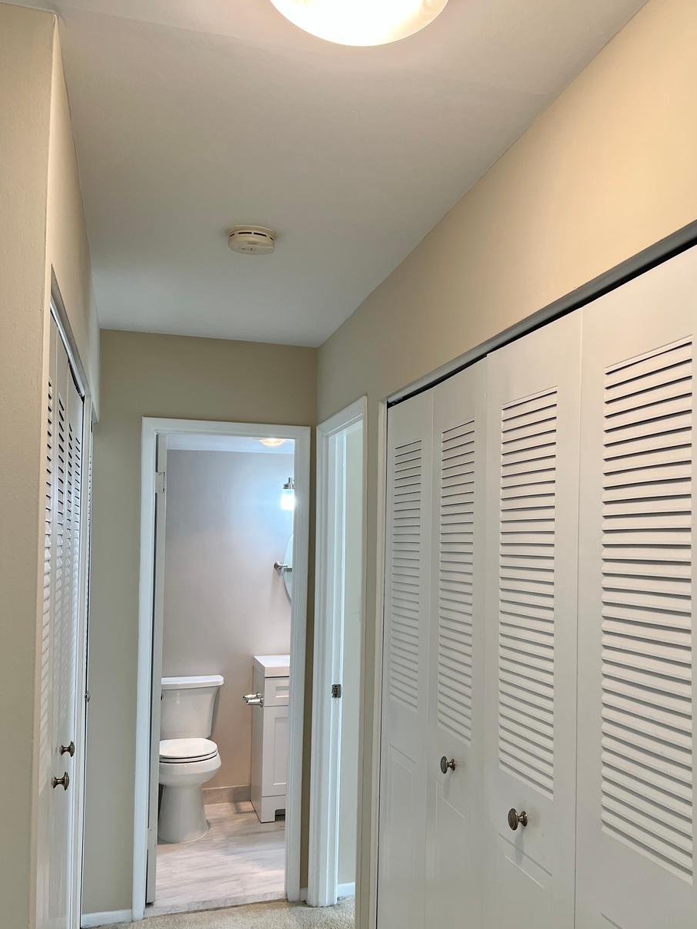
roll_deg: +0.1
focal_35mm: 33
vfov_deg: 55.2
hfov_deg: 42.7
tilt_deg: +1.9
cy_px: 524
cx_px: 431
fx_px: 886
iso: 64
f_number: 1.5
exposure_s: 1/120
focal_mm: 5.7
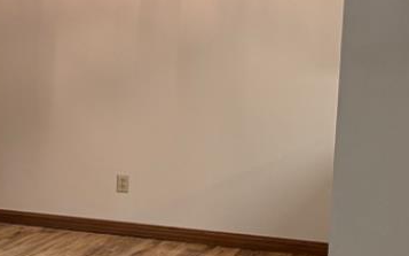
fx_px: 1192
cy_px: 137
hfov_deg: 16.5
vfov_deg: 12.2
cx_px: -310
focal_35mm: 107
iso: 250
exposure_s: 1/120
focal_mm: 6.76
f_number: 1.78
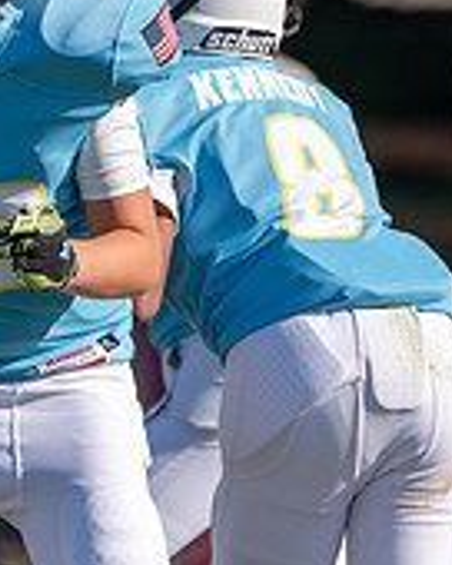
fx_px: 35066
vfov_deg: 0.9
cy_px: 393
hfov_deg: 0.7
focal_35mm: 2097
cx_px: -43
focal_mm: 400
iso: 200
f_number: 5.6
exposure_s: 1/1250
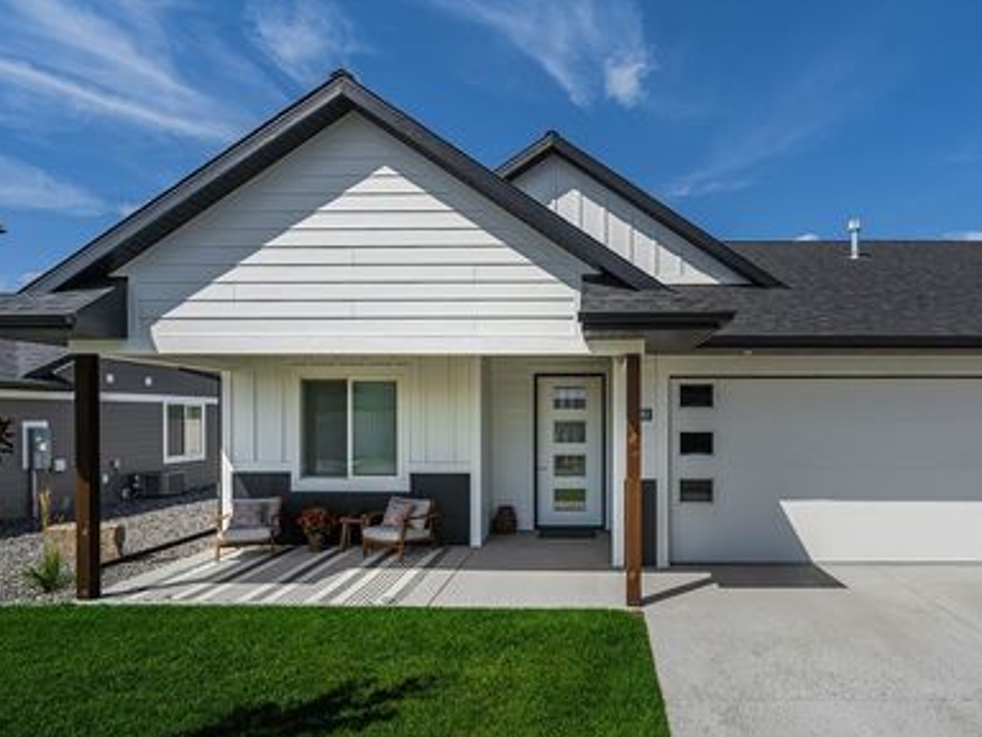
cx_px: 593
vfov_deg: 65.9
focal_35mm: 20
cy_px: 388
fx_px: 567
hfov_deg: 80.7
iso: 400
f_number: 9
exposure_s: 1/2500
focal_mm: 16
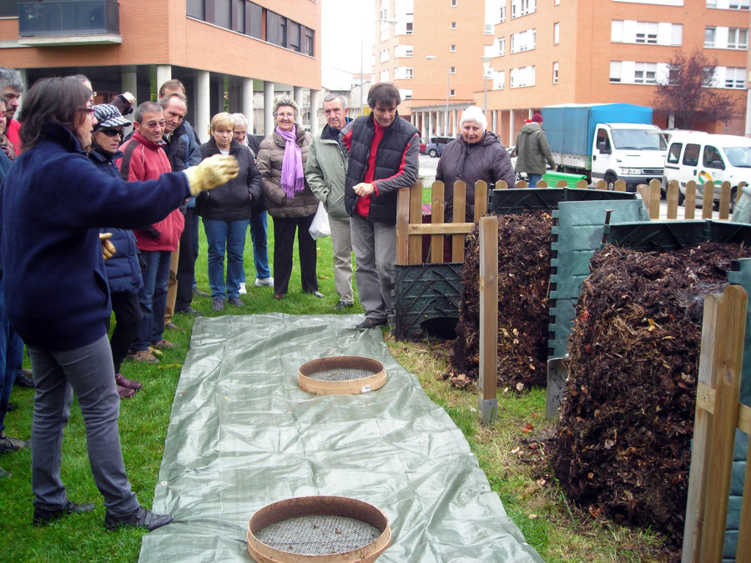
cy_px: 282
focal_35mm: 38
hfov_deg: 49.0
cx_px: 376
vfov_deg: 37.7
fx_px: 824
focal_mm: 6.3
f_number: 3.2
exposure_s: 1/45.3
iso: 50
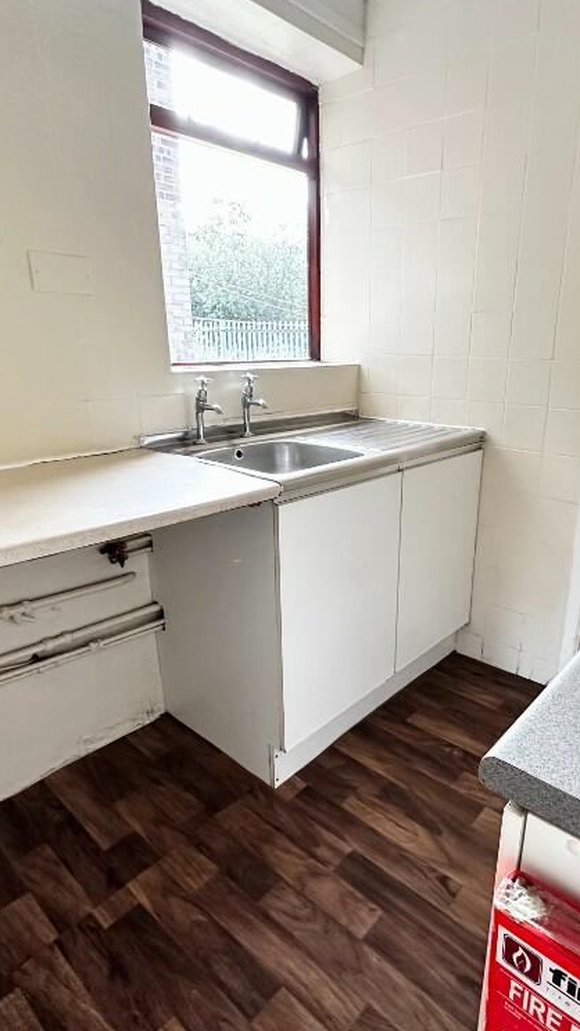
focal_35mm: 21
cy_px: 524
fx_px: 575
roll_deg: -0.9
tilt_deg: -17.3
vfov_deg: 83.9
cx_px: 351
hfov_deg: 53.1
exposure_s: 1/99
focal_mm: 2.22
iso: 320
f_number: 2.2
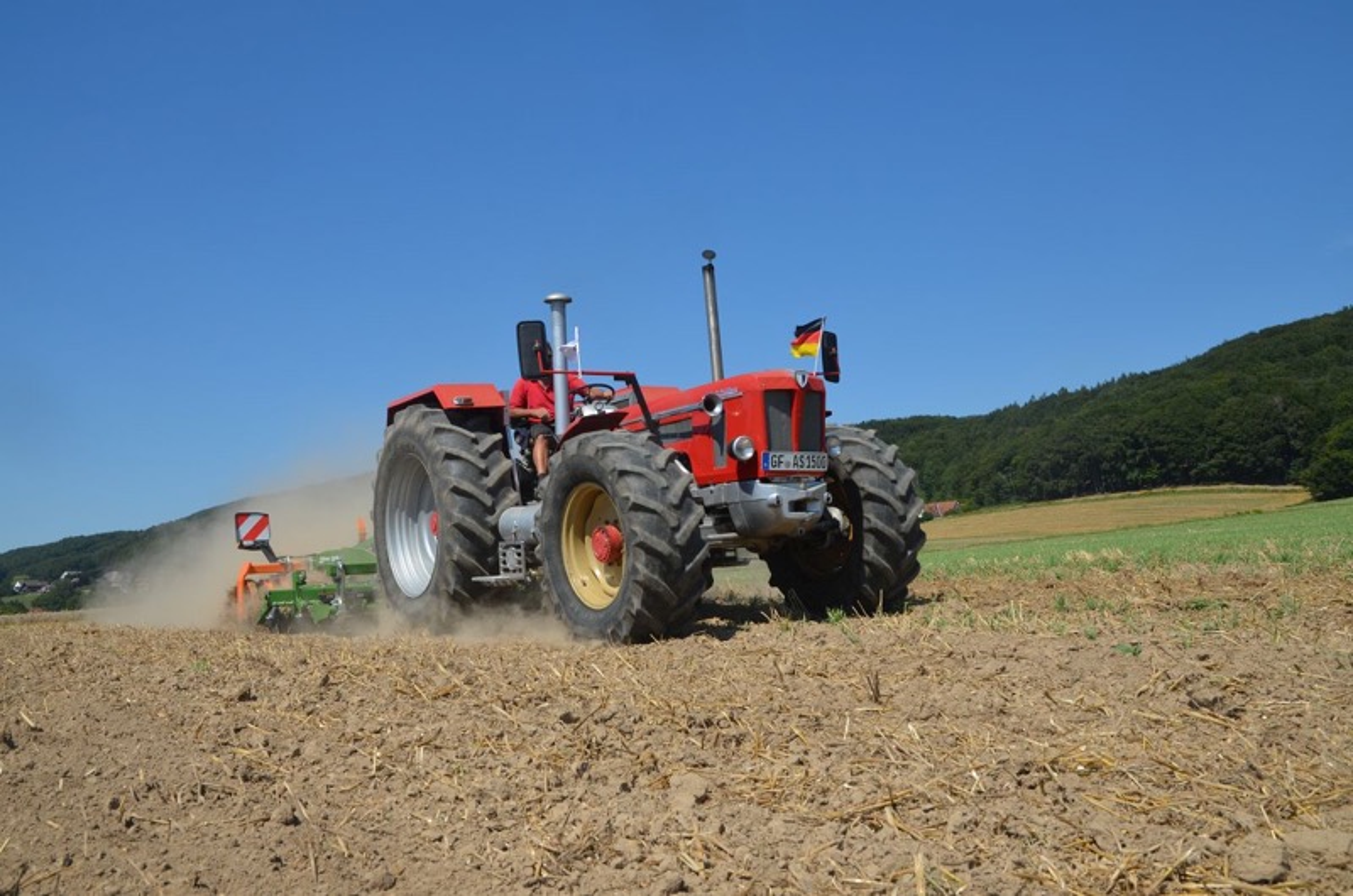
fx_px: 1238
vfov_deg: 39.8
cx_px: 676
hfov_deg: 57.3
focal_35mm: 33
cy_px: 448
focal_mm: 22
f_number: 9
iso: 100
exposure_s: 1/320
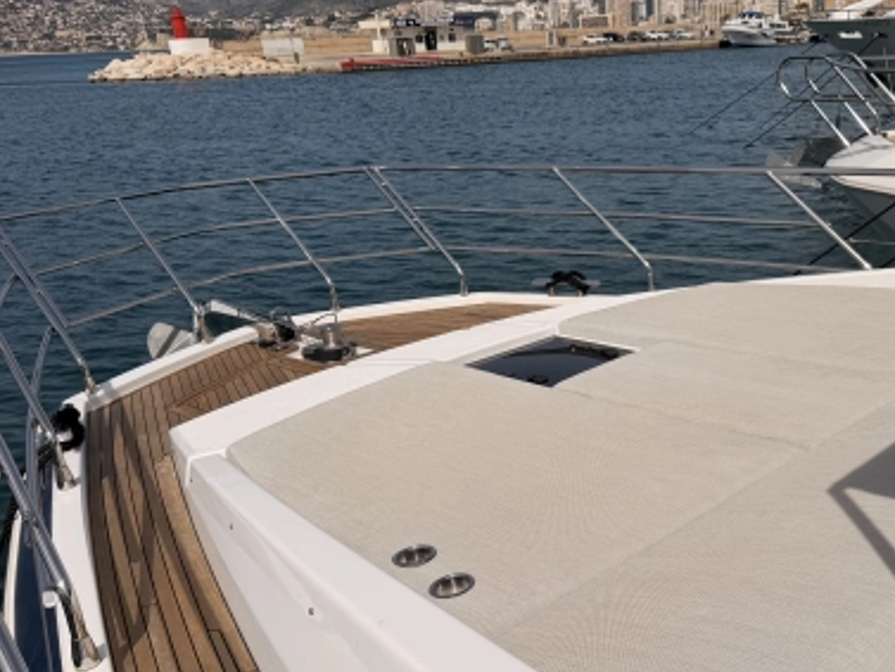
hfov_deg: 51.4
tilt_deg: -21.2
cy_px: 388
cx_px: 615
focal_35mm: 35
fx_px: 905
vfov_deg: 40.6
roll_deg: +2.9
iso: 80
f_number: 1.78
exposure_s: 1/17544
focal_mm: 6.76
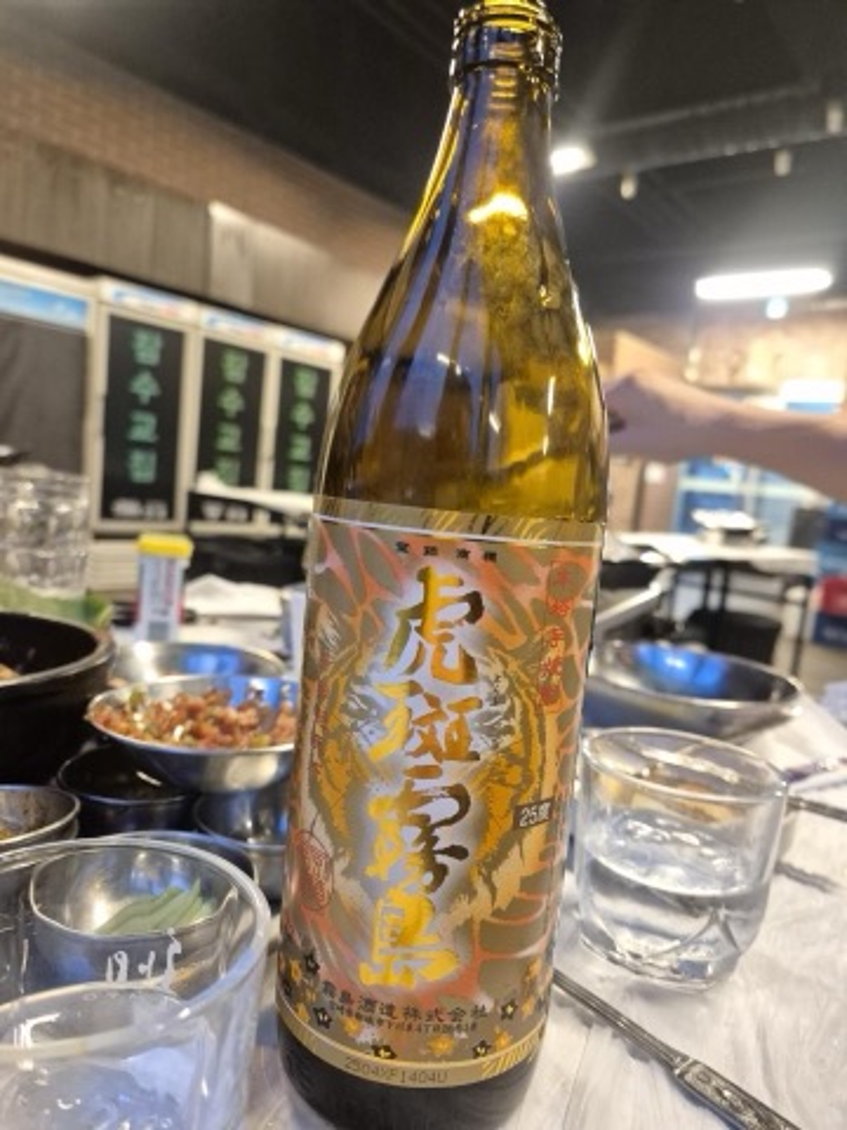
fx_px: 750
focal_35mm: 23
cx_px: 424
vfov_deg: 73.9
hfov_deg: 58.9
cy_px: 565
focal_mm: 5.4
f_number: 1.8
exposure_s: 1/60
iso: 1250
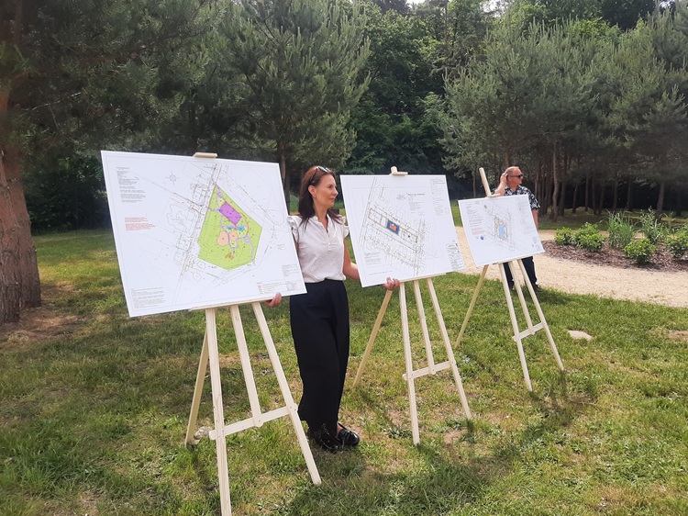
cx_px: 344
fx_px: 517
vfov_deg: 53.0
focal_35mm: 26
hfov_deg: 67.3
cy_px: 258
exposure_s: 1/1314
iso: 40
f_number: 1.7
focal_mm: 3.93
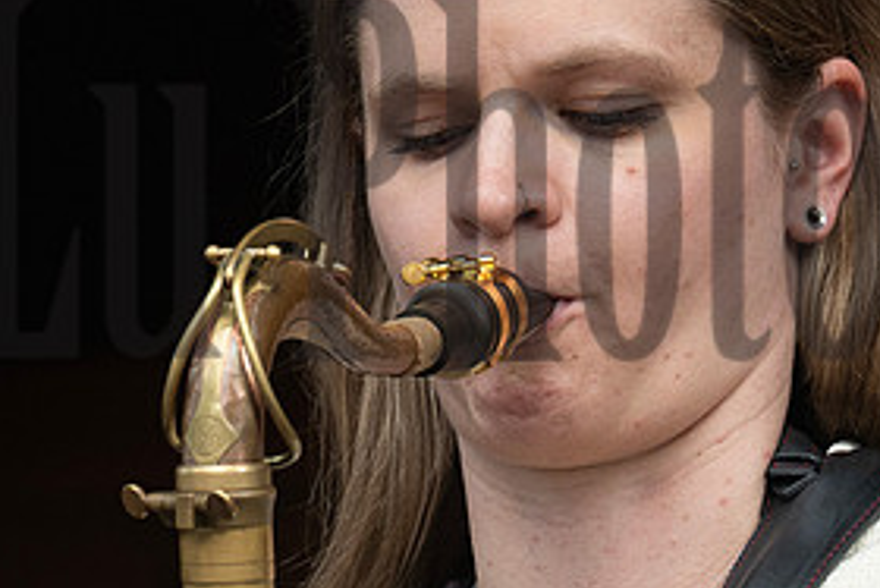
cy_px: 197
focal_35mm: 621
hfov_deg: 3.3
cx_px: 176
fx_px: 15187
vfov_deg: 2.2
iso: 1600
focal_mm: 200
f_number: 8
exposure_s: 1/500
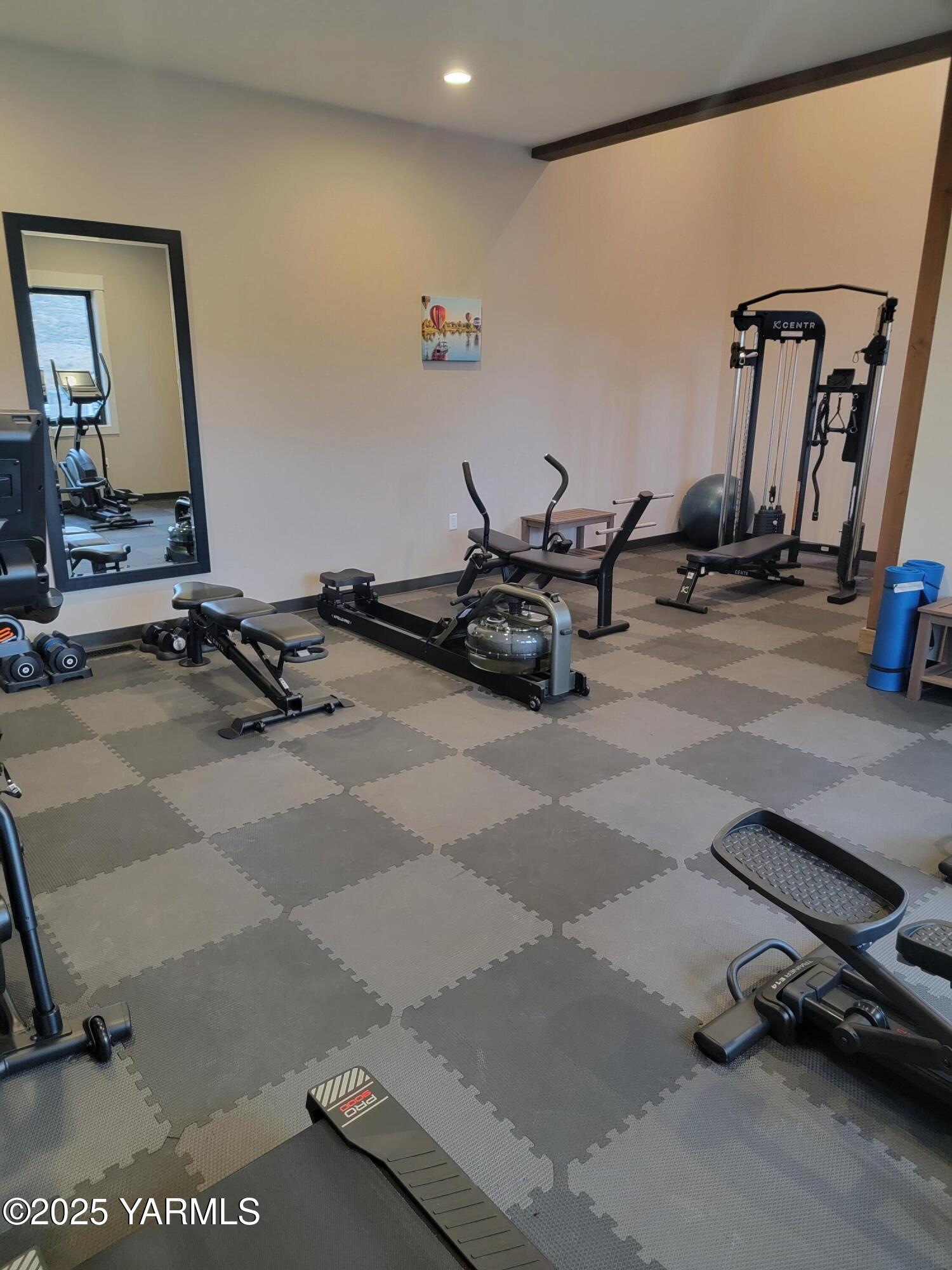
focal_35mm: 24
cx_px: 476
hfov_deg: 56.8
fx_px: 880
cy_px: 635
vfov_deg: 71.6
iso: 500
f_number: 1.8
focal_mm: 6.7
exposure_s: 1/40
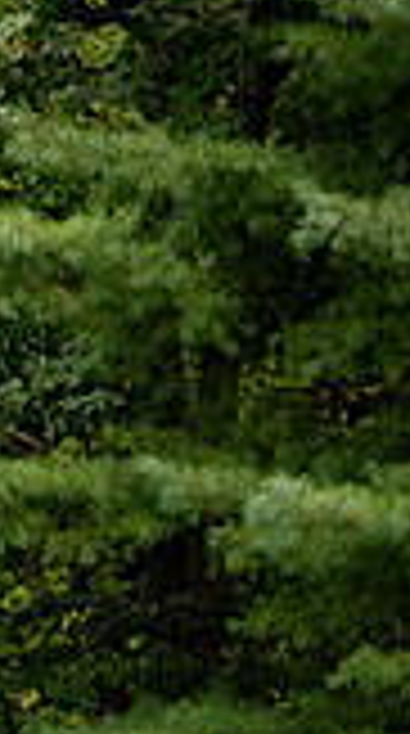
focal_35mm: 755
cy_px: 660
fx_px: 14676
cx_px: -870
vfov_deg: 2.9
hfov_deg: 1.6
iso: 320
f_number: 2.8
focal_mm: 200
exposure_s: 1/500
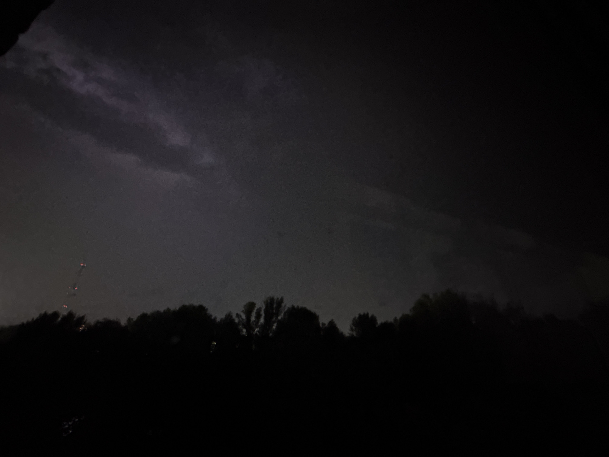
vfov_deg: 85.7
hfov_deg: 102.1
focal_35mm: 14
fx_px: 246
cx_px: 304
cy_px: 228
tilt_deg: +24.7
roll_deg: -2.1
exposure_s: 1/15
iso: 2500
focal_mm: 2.22
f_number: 2.2
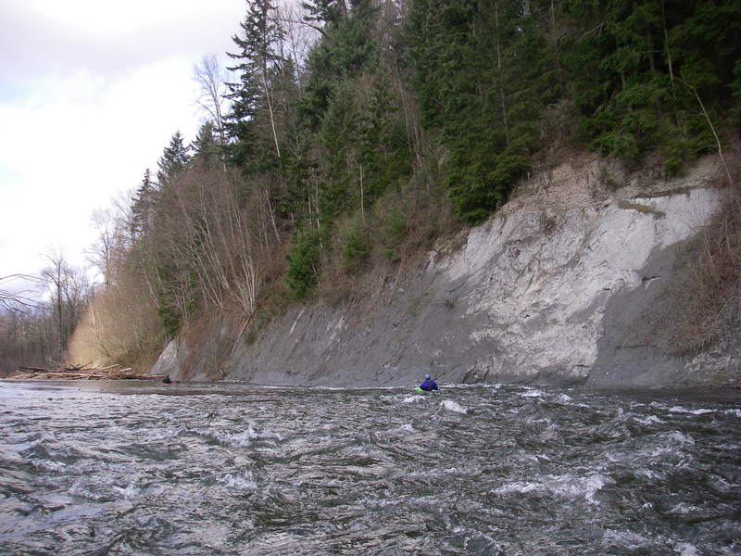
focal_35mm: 38
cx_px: 370
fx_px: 813
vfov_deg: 37.7
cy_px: 278
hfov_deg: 49.0
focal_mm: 6.3
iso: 64
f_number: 3.3
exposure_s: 1/160
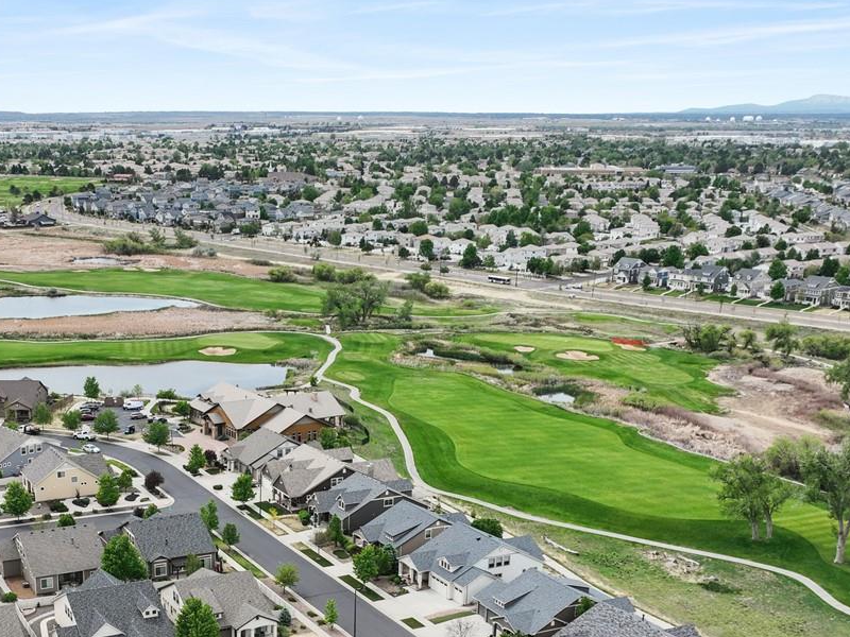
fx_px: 1179
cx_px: 259
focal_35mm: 48
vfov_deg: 29.2
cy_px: 562
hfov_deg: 39.0
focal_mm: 12.3
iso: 140
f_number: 2.8
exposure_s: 1/2000
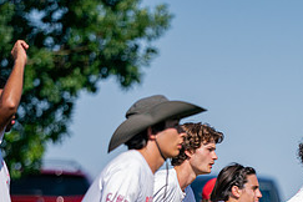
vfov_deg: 2.9
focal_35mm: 478
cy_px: 236
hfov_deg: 4.3
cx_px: 253
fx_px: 4023
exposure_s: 1/6400
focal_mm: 200
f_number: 2.8
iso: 400
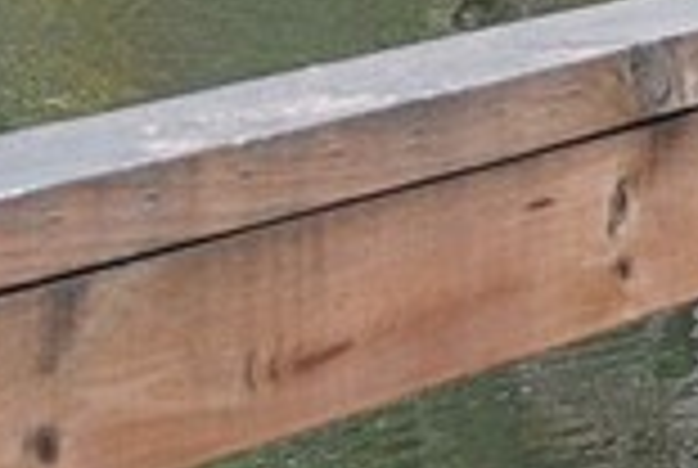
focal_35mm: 293
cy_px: -562
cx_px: 1254
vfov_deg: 4.6
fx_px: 5692
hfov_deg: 6.8
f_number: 5
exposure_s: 1/100
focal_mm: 28
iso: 200
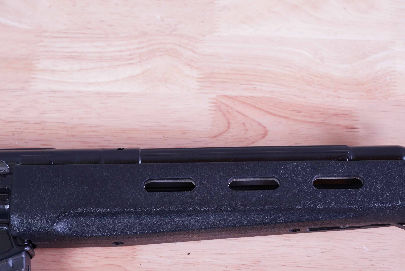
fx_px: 957
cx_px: 224
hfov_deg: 23.9
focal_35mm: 85
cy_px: 155
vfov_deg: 16.1
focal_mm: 48
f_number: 5.6
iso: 1000
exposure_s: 1/125
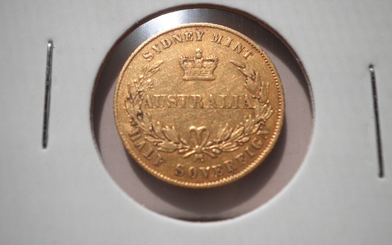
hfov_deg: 58.1
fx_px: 353
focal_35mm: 33
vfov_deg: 38.3
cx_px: 196
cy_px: 106
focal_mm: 5.5
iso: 64
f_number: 8.4
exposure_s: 1/250
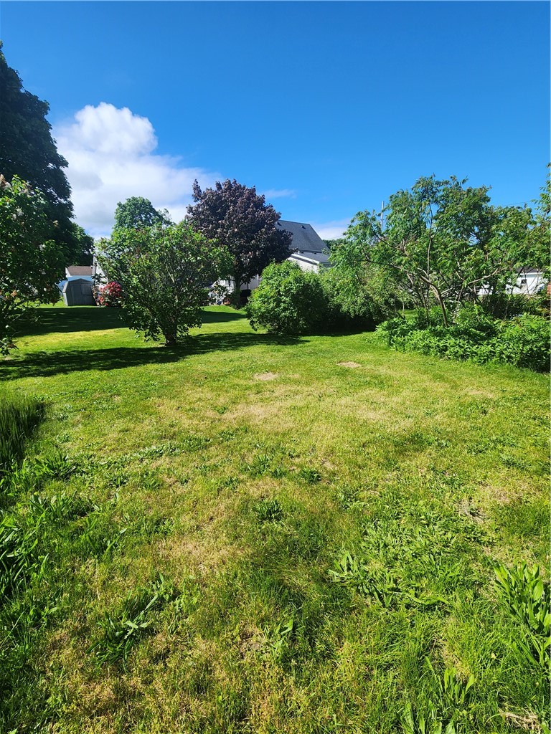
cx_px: 276
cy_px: 367
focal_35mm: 13
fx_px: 276
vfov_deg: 106.2
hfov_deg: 89.9
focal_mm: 2.2
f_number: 2.2
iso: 50
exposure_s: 1/1563
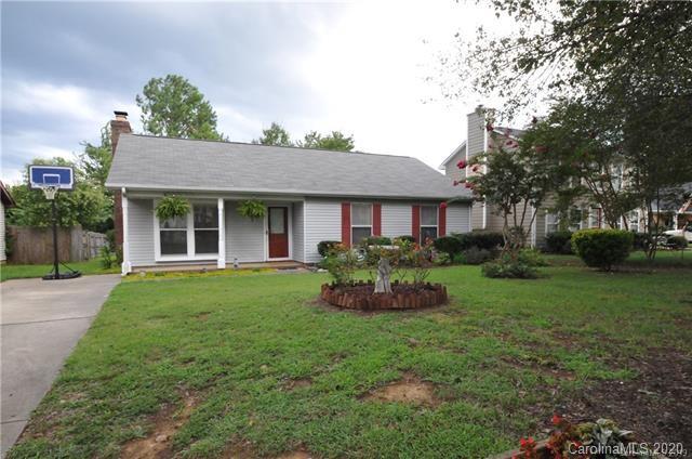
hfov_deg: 81.3
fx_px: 403
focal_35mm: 21
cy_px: 230
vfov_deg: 59.3
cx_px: 346
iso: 1600
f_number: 16
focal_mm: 14
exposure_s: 1/80
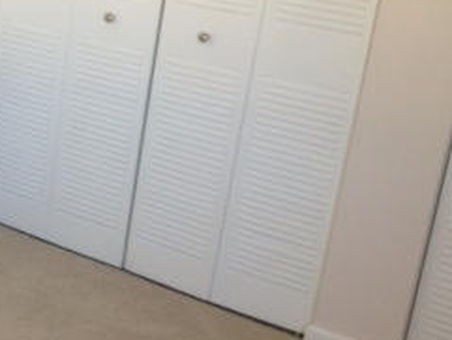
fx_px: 1215
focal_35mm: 93
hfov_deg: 20.1
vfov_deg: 15.8
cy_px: 274
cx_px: -43
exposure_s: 1/20
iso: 50
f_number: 2.4
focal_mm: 4.28
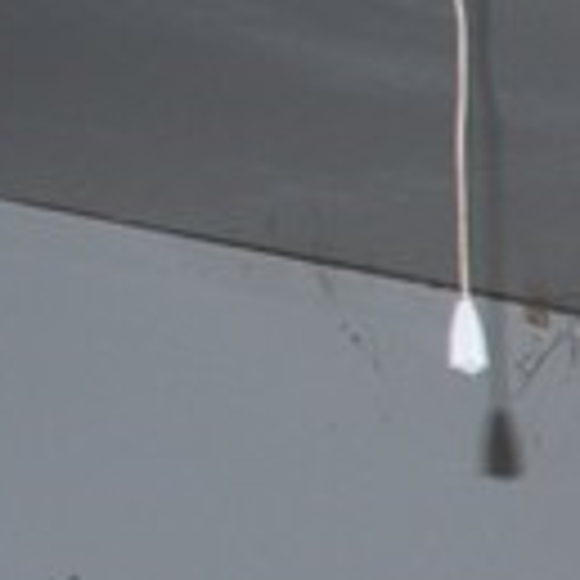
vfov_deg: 8.4
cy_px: 1331
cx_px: 2160
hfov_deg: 7.2
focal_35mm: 193
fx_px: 3659
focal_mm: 18
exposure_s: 1/60
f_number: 3.5
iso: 200
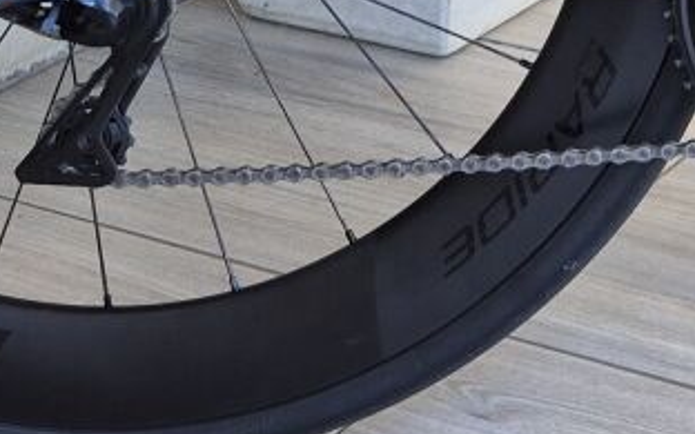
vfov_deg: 9.5
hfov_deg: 15.6
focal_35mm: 125
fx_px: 2368
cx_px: 982
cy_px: -545
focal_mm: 5.4
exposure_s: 1/180
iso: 40
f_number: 1.8
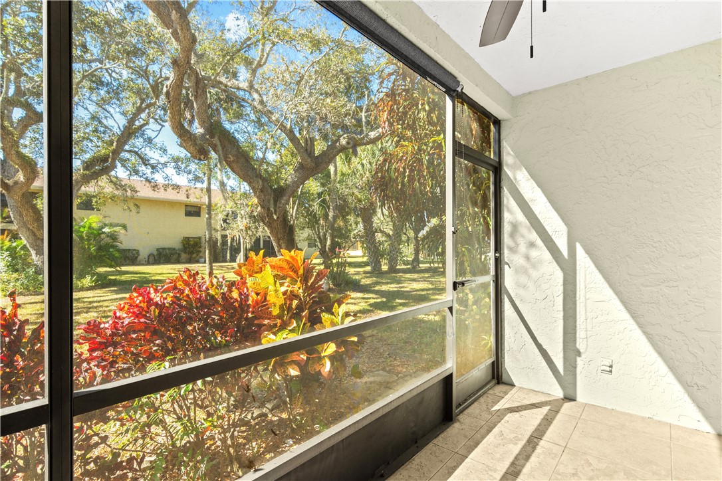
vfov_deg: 72.1
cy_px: 240
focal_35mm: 16
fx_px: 331
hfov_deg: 95.0
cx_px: 361
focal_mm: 11
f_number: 6.3
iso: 320
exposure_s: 1/20
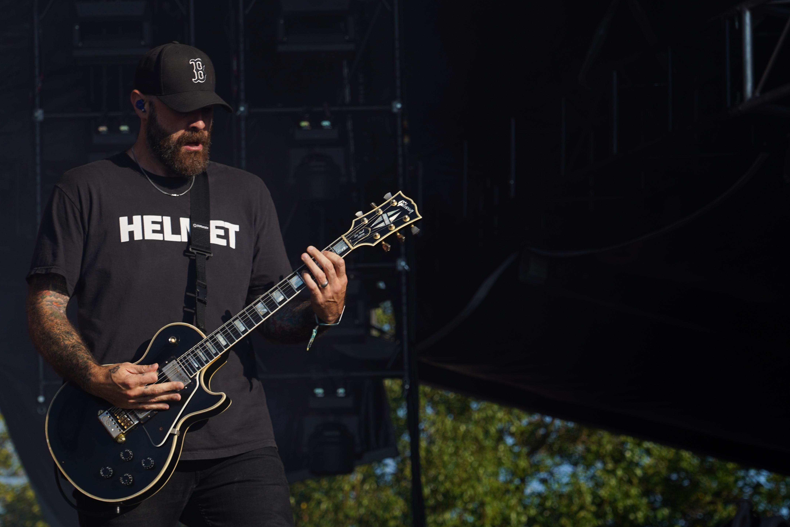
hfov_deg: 14.1
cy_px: 230
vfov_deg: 9.4
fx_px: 3204
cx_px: 380
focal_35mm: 146
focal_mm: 105
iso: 100
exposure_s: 1/400
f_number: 7.1
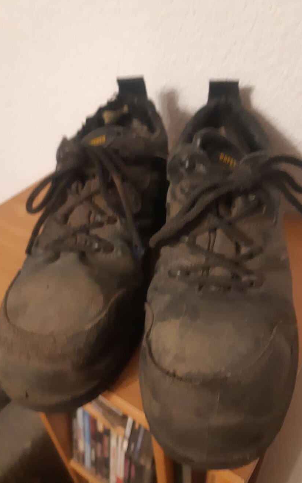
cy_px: 239
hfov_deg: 44.5
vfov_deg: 66.5
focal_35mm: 28
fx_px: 369
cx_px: 145
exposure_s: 1/25
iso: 320
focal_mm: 3.93
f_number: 1.7
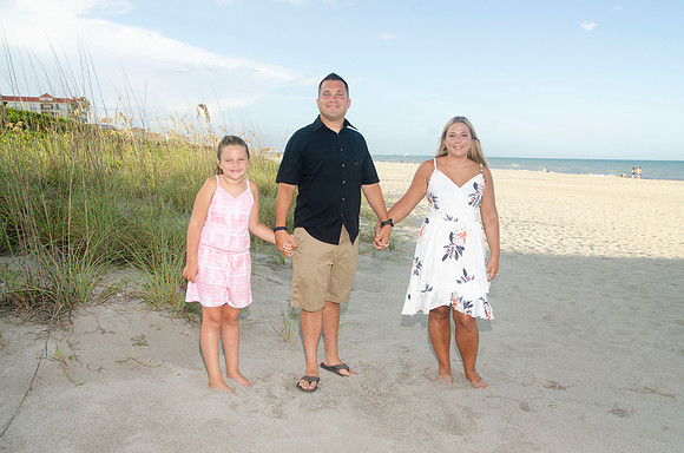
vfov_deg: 39.8
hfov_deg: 57.3
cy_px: 226
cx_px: 342
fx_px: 626
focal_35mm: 33
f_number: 8
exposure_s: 1/250
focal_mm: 22
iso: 100
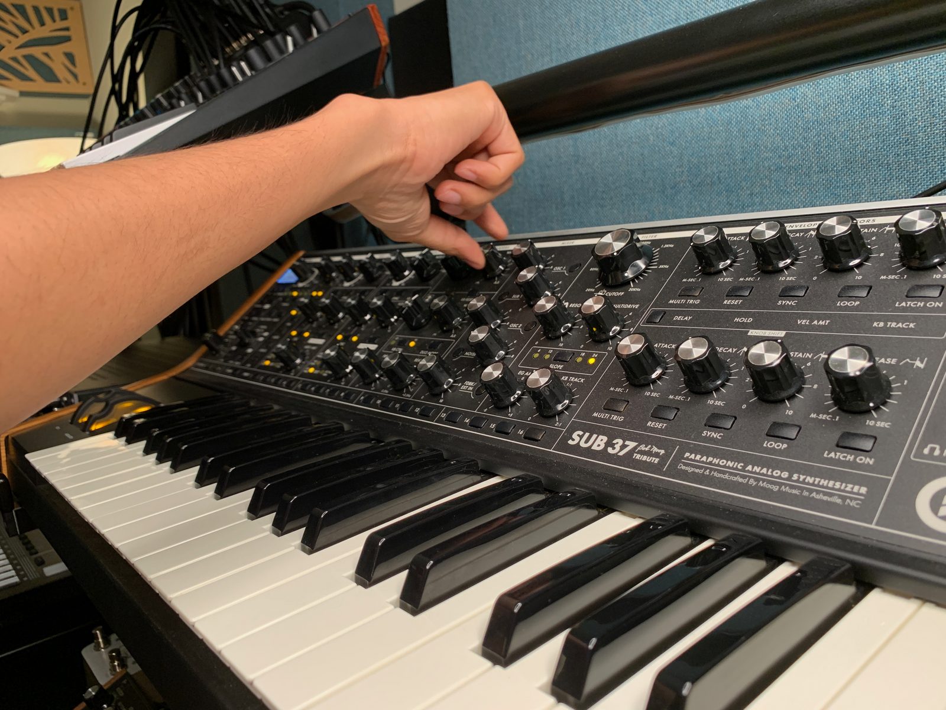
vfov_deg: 53.1
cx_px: 473
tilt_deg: -9.5
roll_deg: +4.8
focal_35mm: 26
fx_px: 711
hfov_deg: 67.3
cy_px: 355
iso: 100
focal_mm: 4.25
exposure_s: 1/77
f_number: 1.8
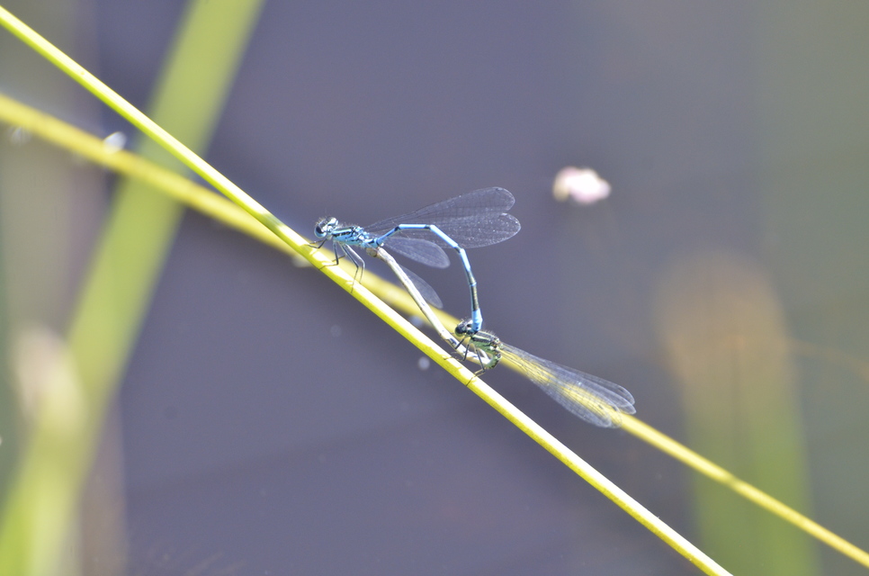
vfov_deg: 1.5
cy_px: 288
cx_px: 434
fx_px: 21682
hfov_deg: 2.3
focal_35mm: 900
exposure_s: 1/500
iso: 1000
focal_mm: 600
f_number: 6.3
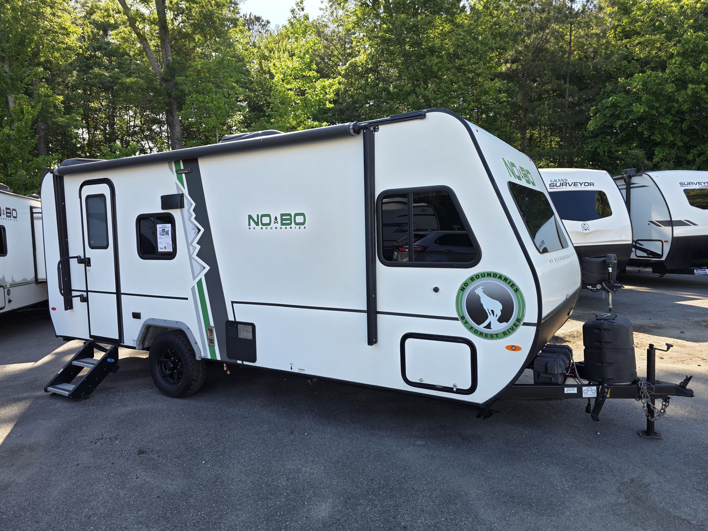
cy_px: 266
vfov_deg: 58.9
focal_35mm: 23
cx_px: 354
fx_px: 470
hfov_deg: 73.9
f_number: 1.7
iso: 32
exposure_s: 1/359
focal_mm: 6.3
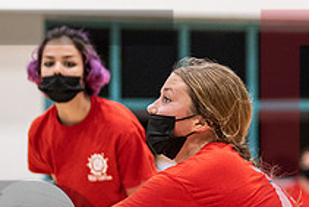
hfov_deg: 8.3
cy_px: 89
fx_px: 2121
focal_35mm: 247
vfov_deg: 5.6
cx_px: 354
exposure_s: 1/1600
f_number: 1.2
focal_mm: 50
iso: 800
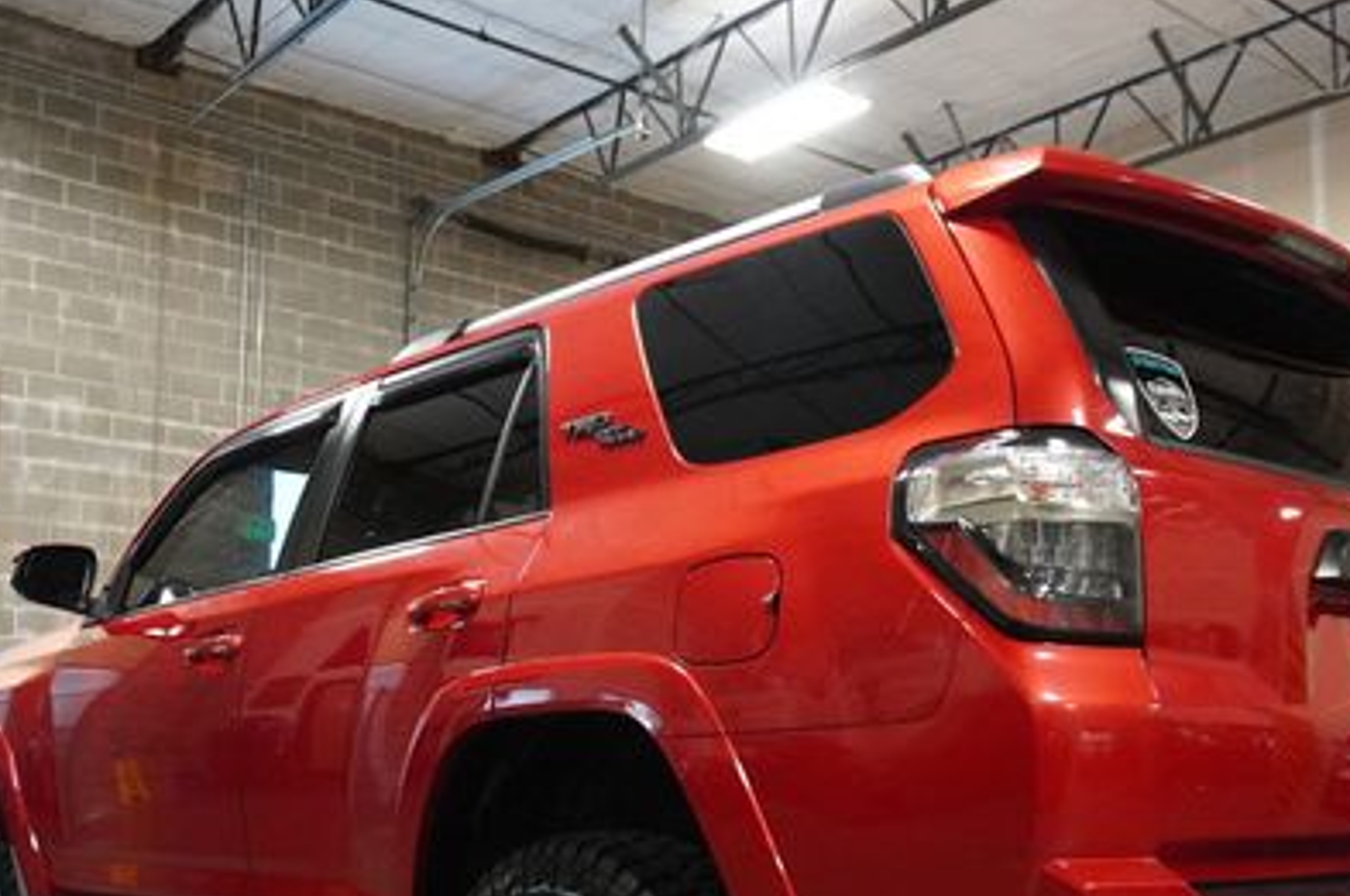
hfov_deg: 44.5
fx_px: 1648
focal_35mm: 44
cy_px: 666
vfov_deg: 30.0
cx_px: 742
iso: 4000
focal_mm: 18
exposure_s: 1/160
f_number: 3.5
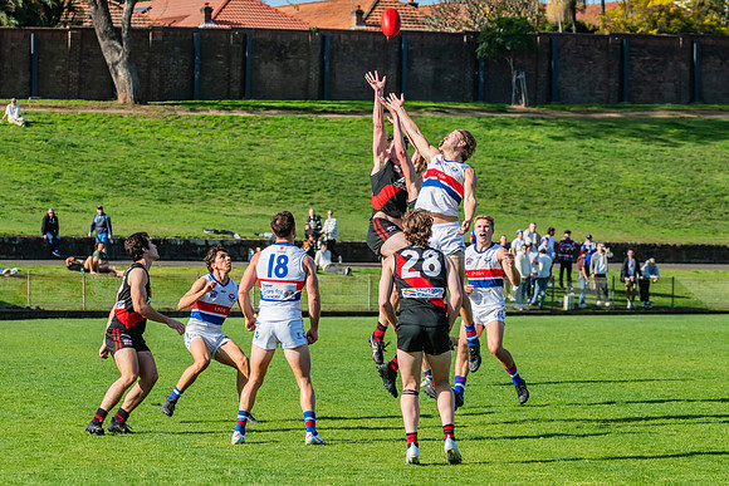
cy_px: 224
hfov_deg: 9.9
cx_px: 374
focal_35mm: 207
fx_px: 4196
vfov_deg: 6.6
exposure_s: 1/1600
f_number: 9
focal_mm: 180
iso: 800
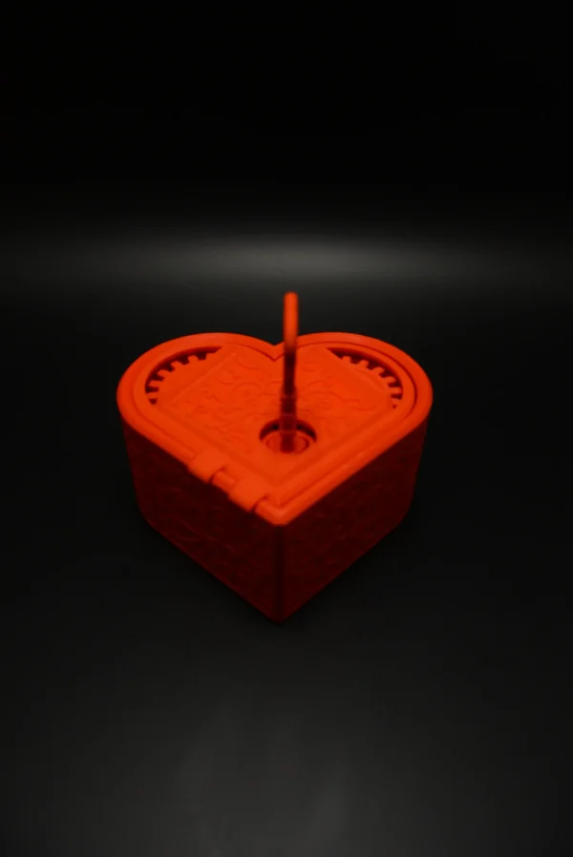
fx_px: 644
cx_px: 286
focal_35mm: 27
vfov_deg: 67.3
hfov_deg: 48.0
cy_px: 428
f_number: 4.5
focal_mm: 18
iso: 400
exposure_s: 1/80
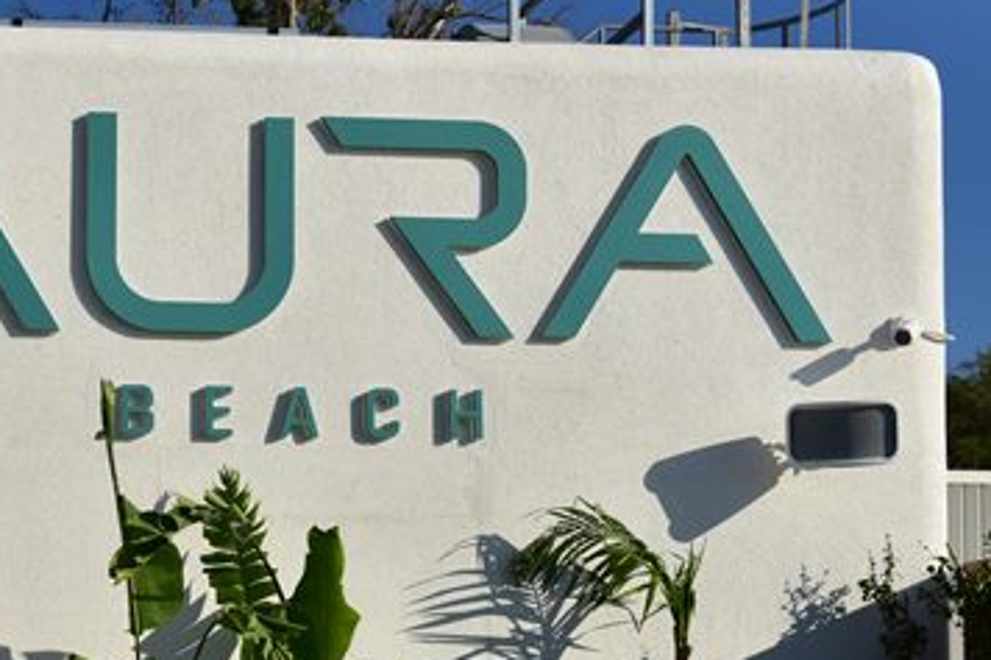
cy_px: 607
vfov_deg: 16.4
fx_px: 2256
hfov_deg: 23.4
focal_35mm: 82
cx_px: -72
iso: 500
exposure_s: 1/1600
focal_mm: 38
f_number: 10
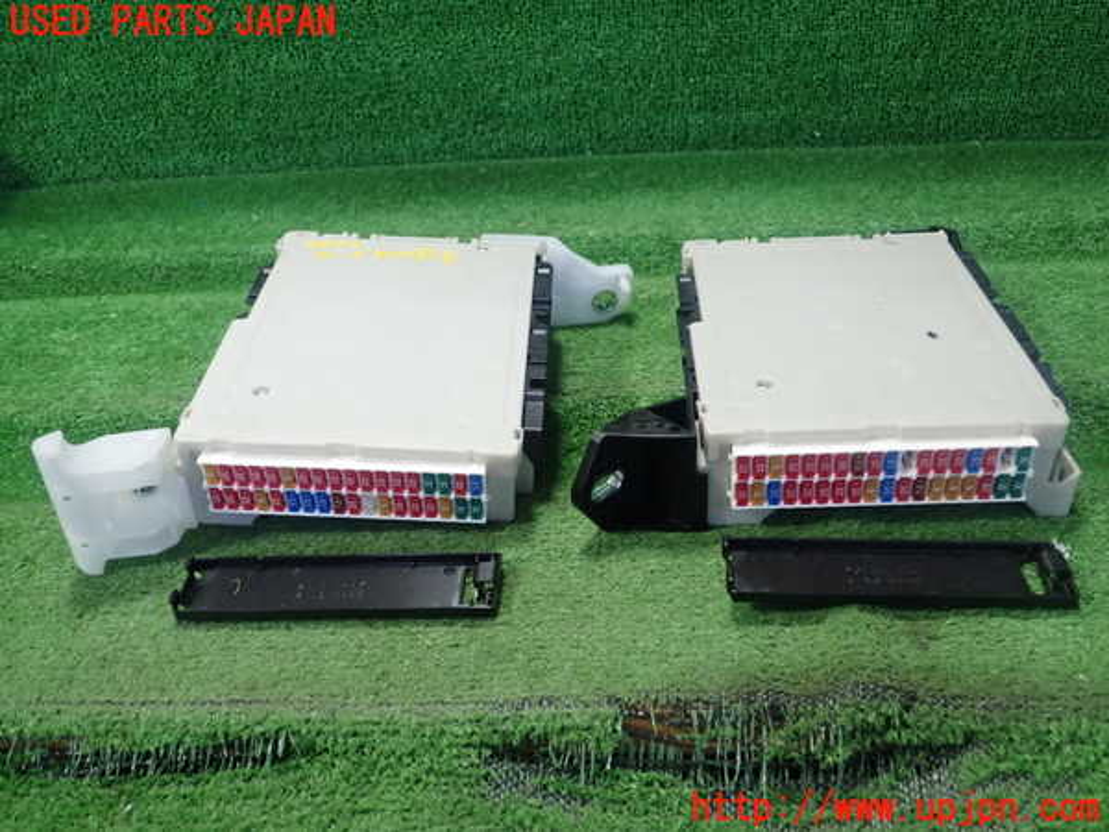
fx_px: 961
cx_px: 554
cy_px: 416
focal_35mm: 30
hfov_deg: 60.0
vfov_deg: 46.8
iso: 320
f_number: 2.3
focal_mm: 5.5
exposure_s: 1/125
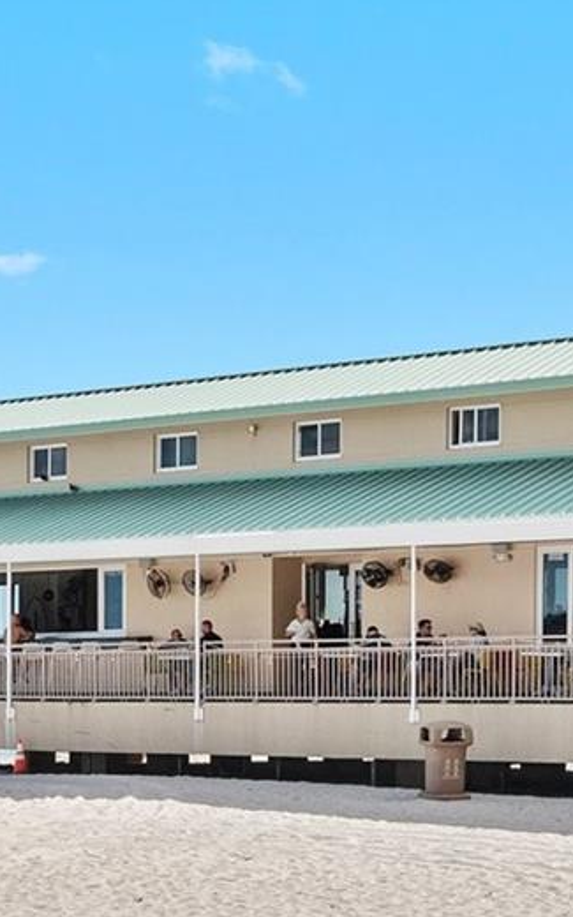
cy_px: 647
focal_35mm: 94
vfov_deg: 22.0
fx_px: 2349
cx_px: 217
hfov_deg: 13.9
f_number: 8
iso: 200
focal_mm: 20
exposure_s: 1/640
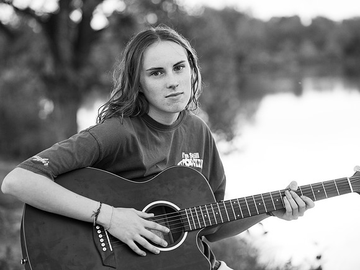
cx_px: 180
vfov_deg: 16.1
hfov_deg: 21.3
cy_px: 135
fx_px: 957
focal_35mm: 92
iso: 2500
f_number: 2.8
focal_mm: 85
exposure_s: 1/200
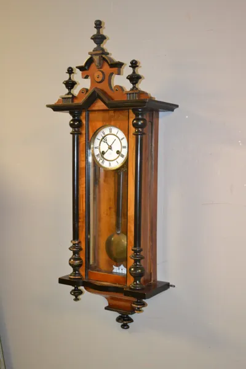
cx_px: 123
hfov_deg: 28.1
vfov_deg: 41.1
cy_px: 184
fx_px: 492
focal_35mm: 48
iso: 2500
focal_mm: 32
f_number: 4.8
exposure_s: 1/60
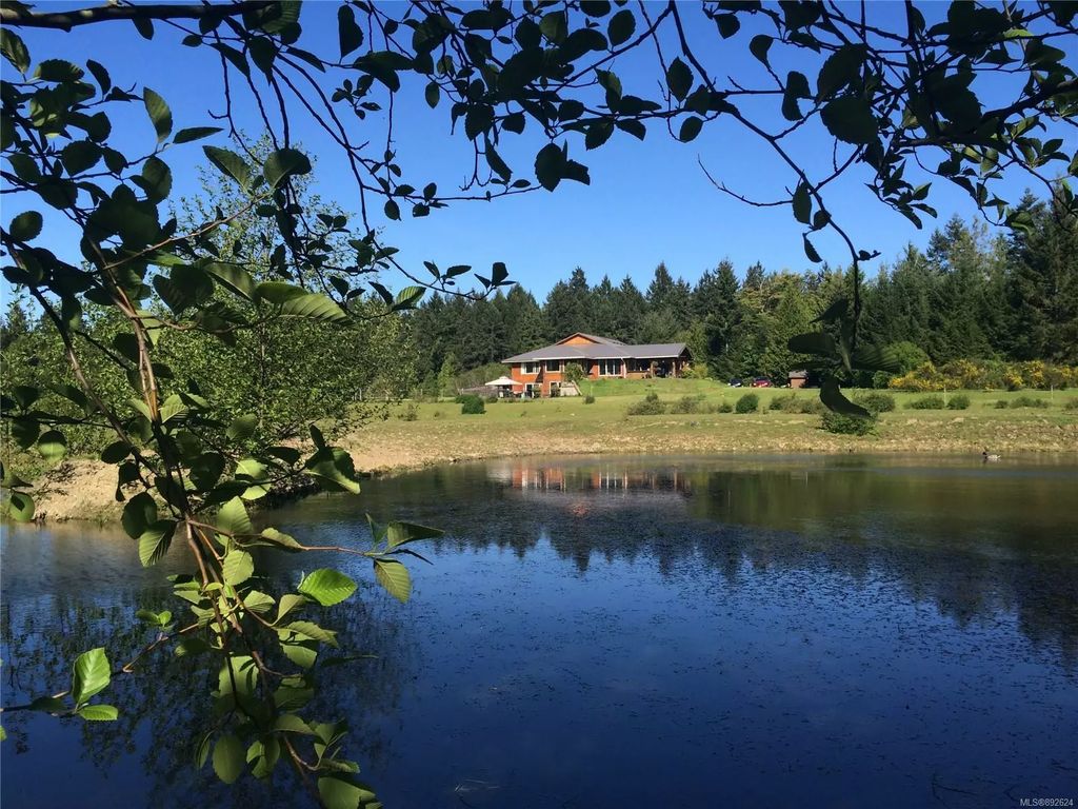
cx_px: 539
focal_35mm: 30
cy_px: 404
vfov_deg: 46.8
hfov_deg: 60.0
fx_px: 934
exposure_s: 1/1580
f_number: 2.2
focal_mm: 4.12
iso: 32
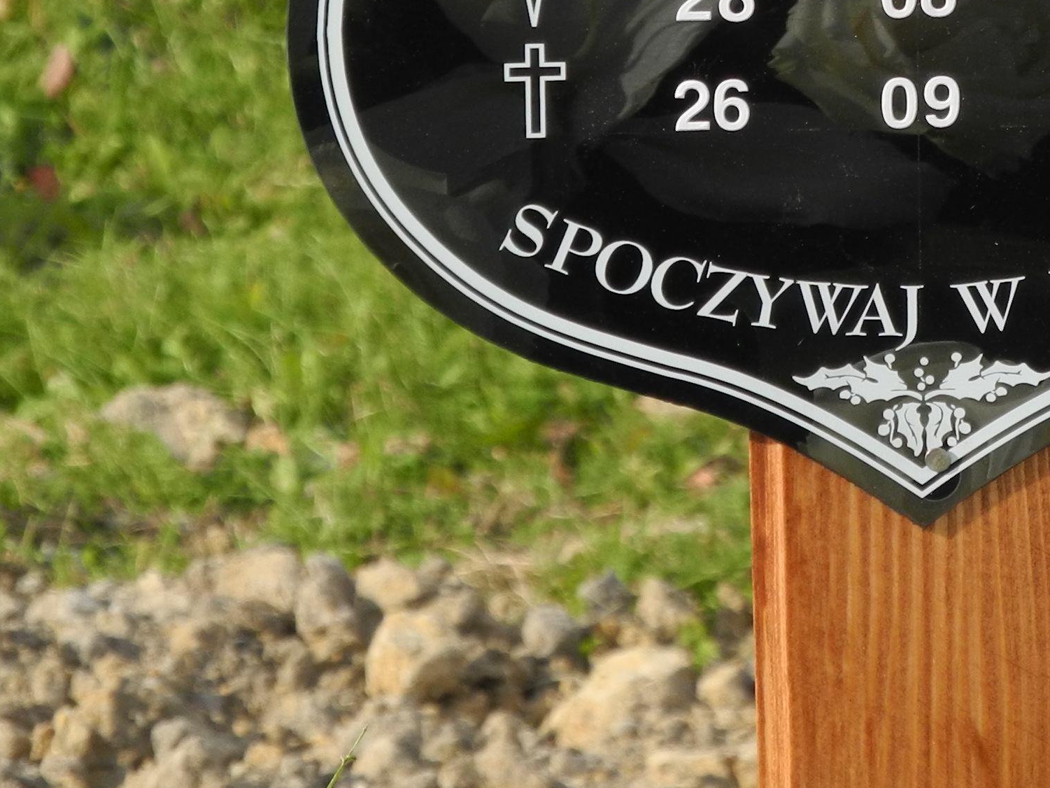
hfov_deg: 6.0
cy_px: -148
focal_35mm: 328
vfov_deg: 4.5
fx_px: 9950
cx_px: 870
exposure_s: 1/400
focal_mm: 28.9
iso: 125
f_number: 5
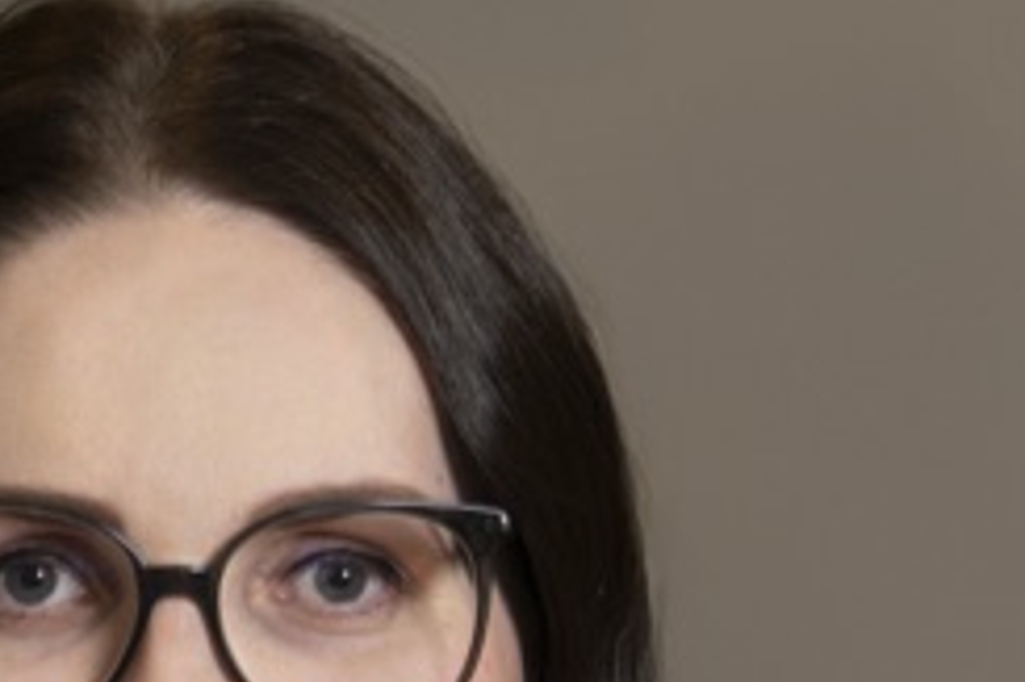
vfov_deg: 2.0
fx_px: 19205
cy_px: 1341
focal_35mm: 675
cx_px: -33
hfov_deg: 3.1
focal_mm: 118
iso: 200
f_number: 2.8
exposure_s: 1/250
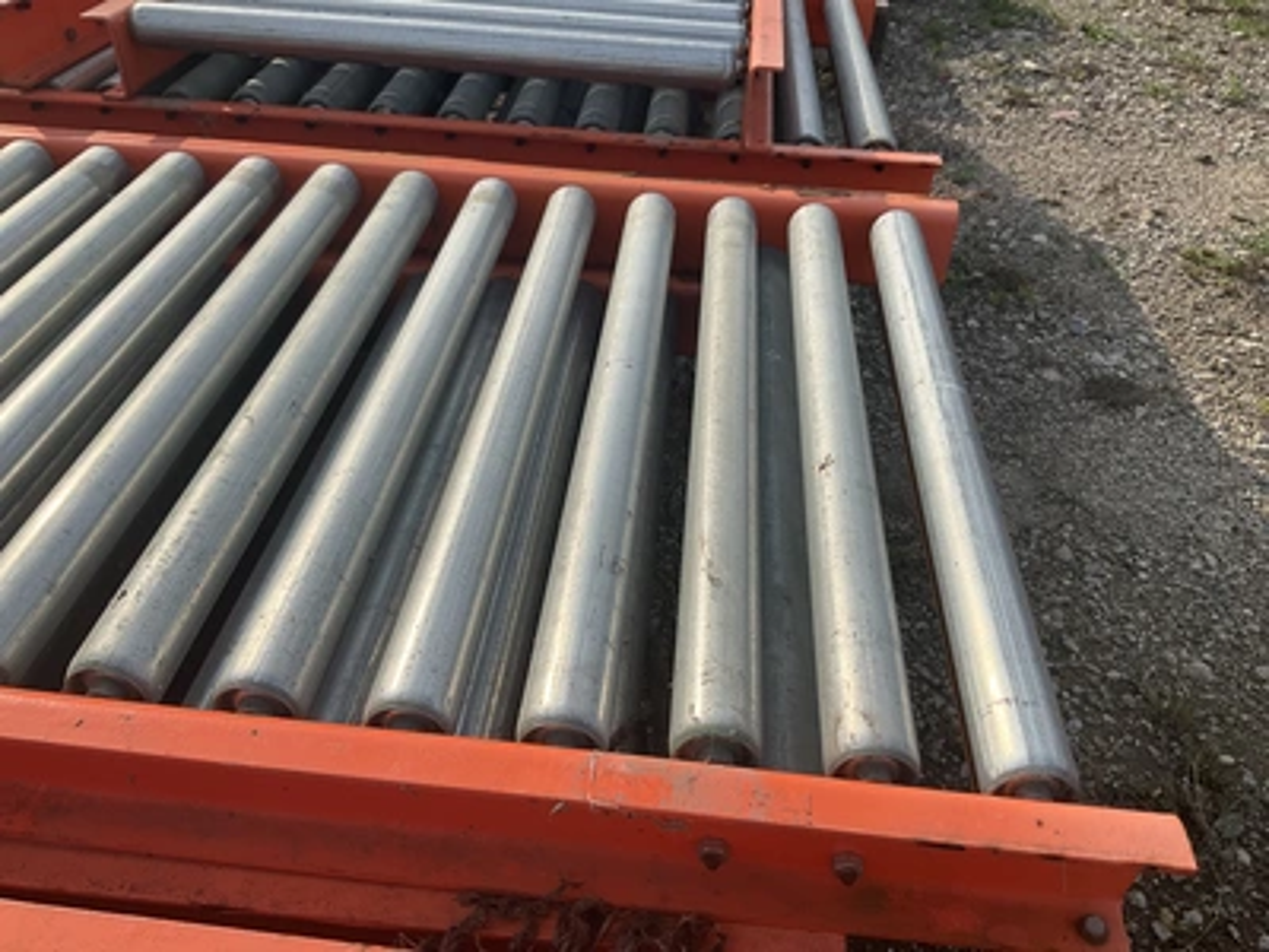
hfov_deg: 61.7
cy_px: 476
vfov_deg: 48.2
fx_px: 1063
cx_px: 634
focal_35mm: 29
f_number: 1.8
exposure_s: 1/2667
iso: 25
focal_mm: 3
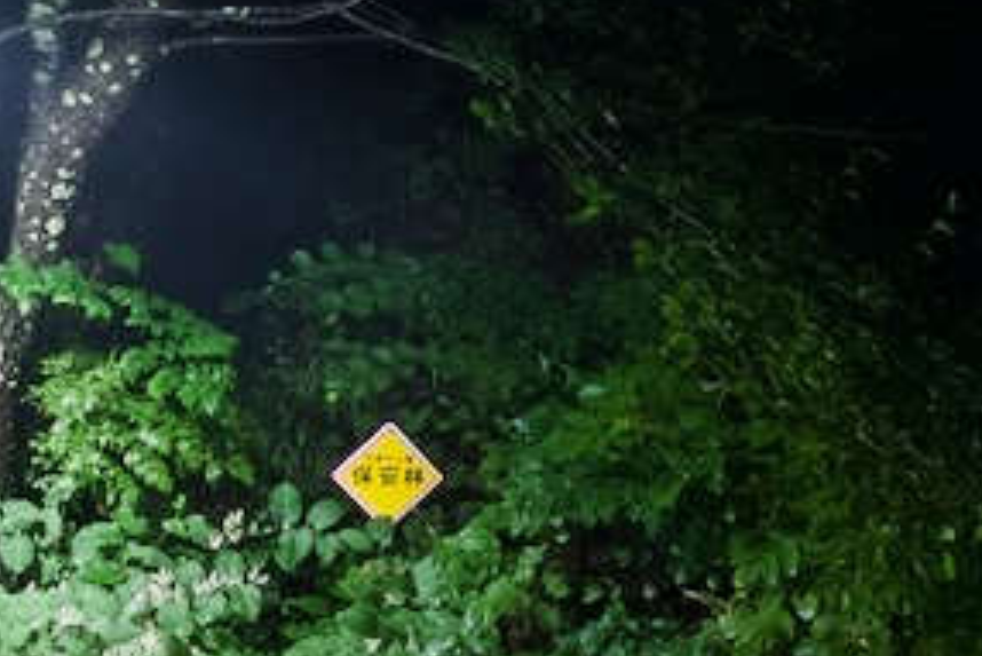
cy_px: 501
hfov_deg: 40.1
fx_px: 1283
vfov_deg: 28.2
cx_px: 790
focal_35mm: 47
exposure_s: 1/30
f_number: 2.8
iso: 5000
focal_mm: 18.3
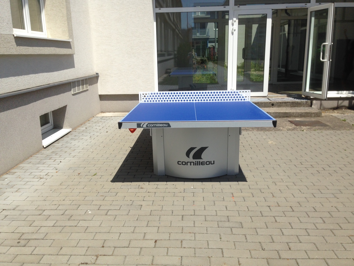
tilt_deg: -16.1
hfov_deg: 55.4
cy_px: 133
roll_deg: +0.4
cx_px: 177
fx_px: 337
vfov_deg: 42.9
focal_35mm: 33
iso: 50
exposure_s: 1/2358
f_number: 2.4
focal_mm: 4.12
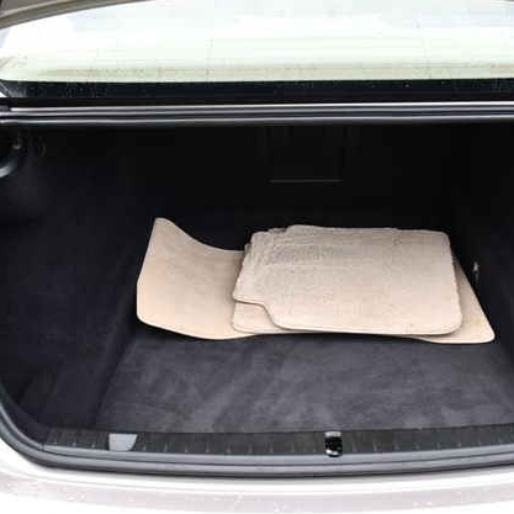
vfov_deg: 36.1
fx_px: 790
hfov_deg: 36.0
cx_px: 293
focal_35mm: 47
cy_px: 253
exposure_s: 1/250
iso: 400
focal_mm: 18
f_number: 3.5
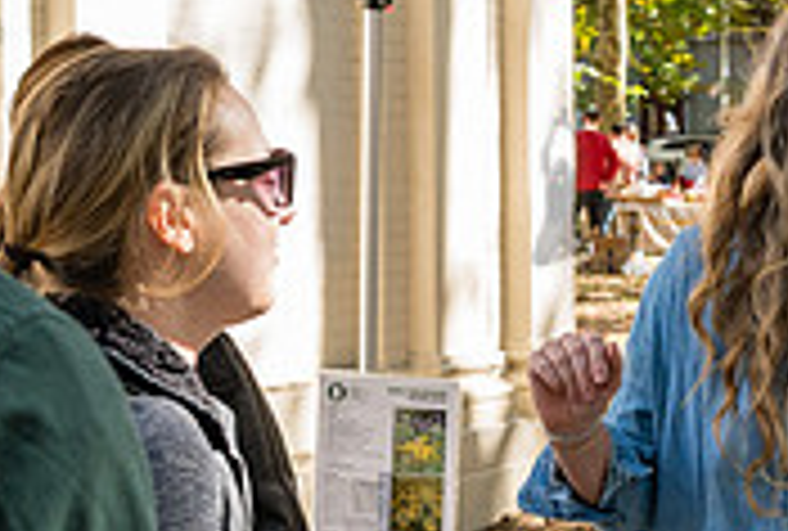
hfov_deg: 17.1
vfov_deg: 11.6
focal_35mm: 119
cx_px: 533
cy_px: 184
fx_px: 2614
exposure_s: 1/250
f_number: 5.6
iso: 500
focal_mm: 35
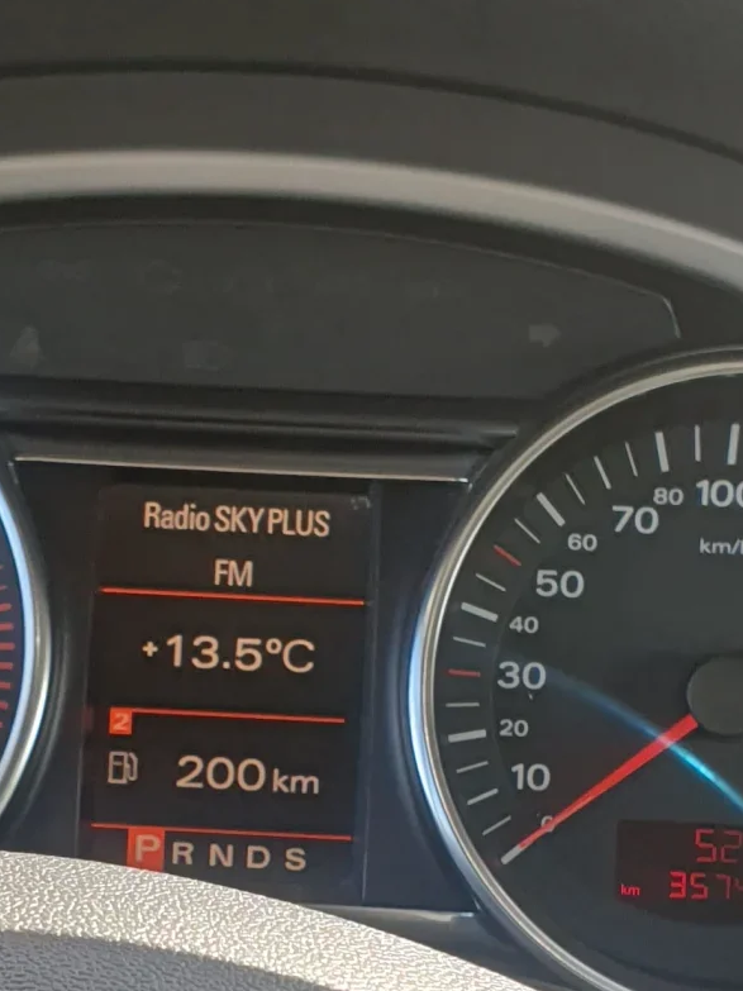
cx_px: 248
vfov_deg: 22.7
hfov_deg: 17.3
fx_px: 2433
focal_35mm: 85
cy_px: 794
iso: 50
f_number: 2.4
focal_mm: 4.32
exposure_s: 1/193
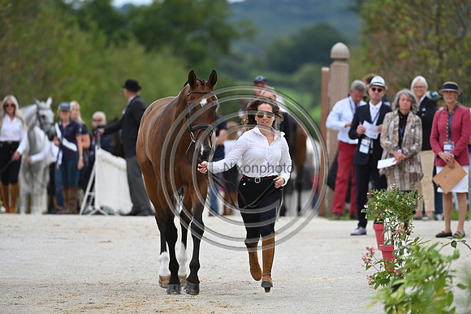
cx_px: 236
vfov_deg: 3.4
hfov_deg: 5.2
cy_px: 157
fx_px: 5234
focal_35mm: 400
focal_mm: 400
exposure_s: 1/1600
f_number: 5.6
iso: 560
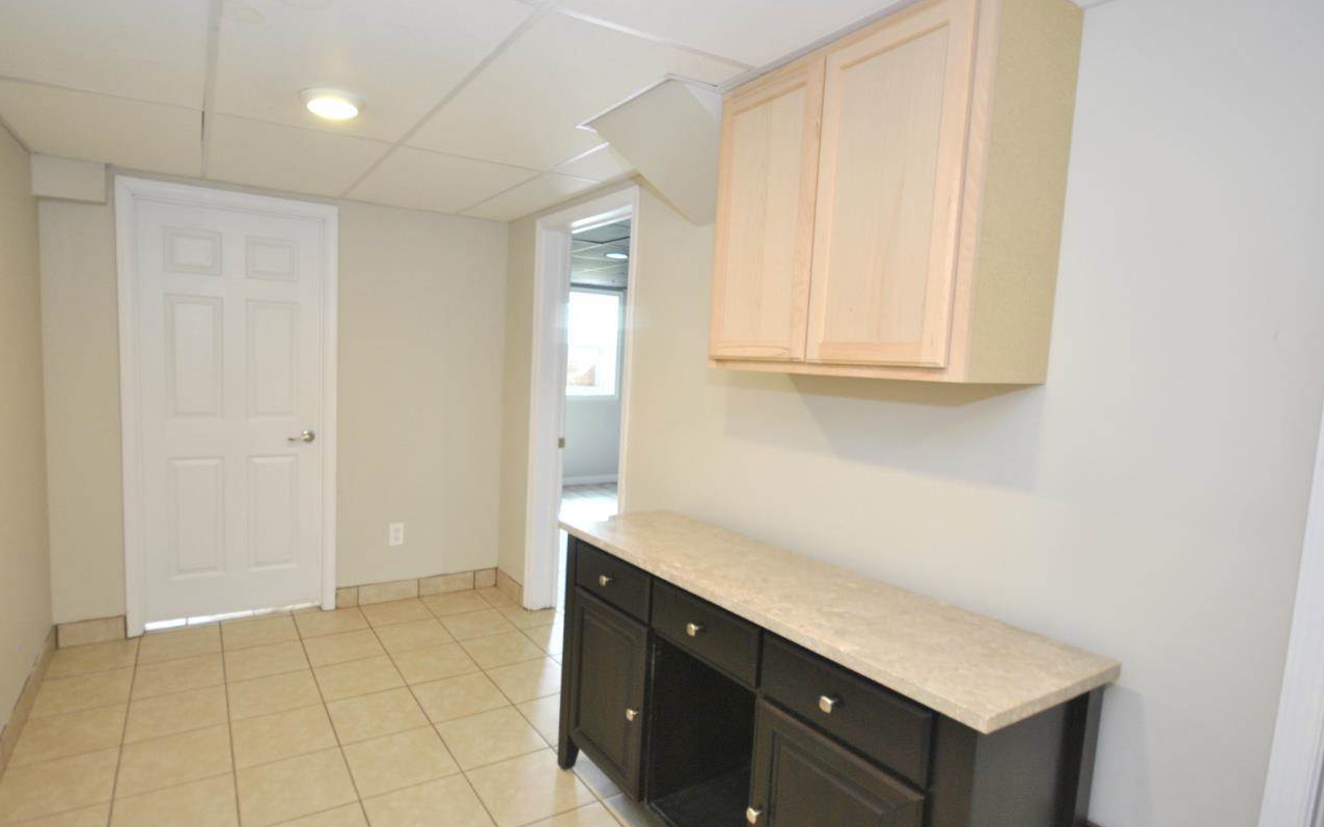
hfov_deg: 90.5
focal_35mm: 18
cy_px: 428
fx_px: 649
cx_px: 563
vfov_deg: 65.0
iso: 320
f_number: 4
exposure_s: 1/30
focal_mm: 10
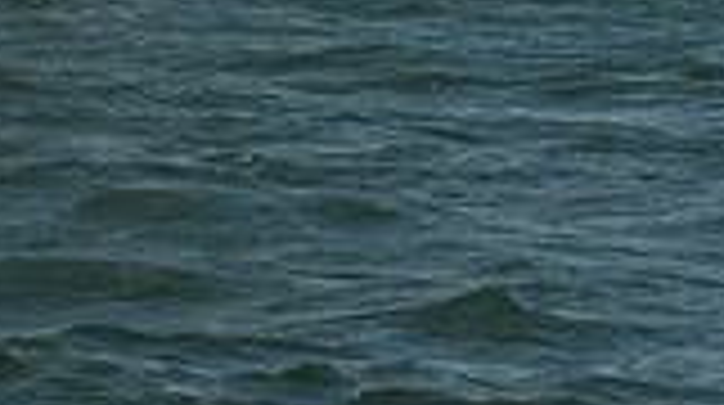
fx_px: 5080
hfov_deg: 8.1
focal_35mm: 265
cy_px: -810
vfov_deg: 4.4
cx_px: -29
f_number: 9
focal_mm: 70
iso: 280
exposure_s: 1/1600
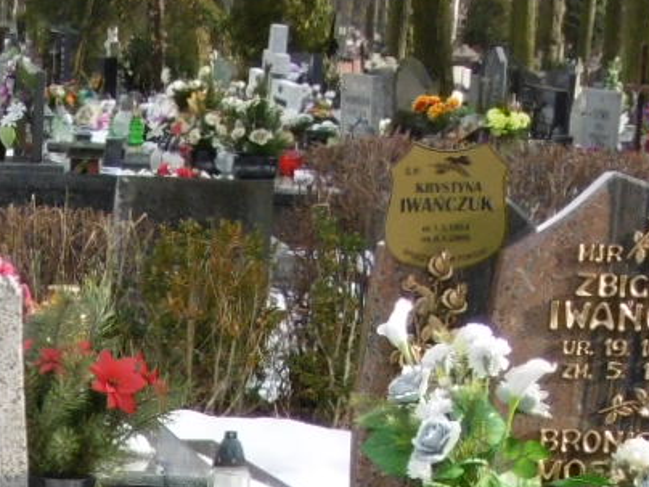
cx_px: -103
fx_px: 4087
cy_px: 1197
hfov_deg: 9.0
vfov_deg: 6.5
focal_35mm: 218
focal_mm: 7.7
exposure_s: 1/250
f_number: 3.8
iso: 100
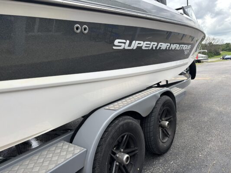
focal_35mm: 26
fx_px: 174
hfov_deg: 67.3
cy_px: 86
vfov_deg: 53.1
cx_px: 116
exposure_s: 1/1328
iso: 50
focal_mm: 5.96
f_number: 1.6
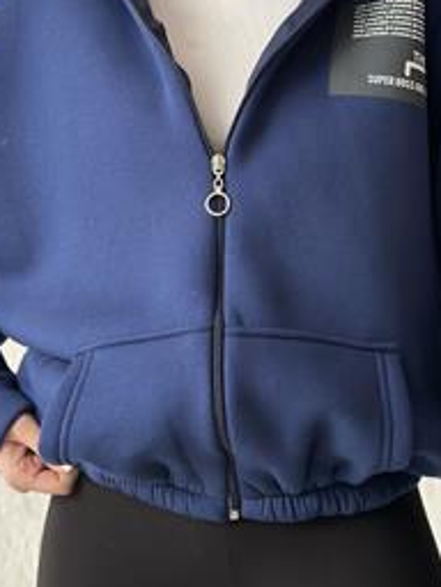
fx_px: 1359
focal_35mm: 80
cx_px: 262
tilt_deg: +4.4
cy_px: 248
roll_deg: +0.6
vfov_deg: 24.4
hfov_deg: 18.4
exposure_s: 1/40
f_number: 1.78
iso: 400
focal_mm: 6.86
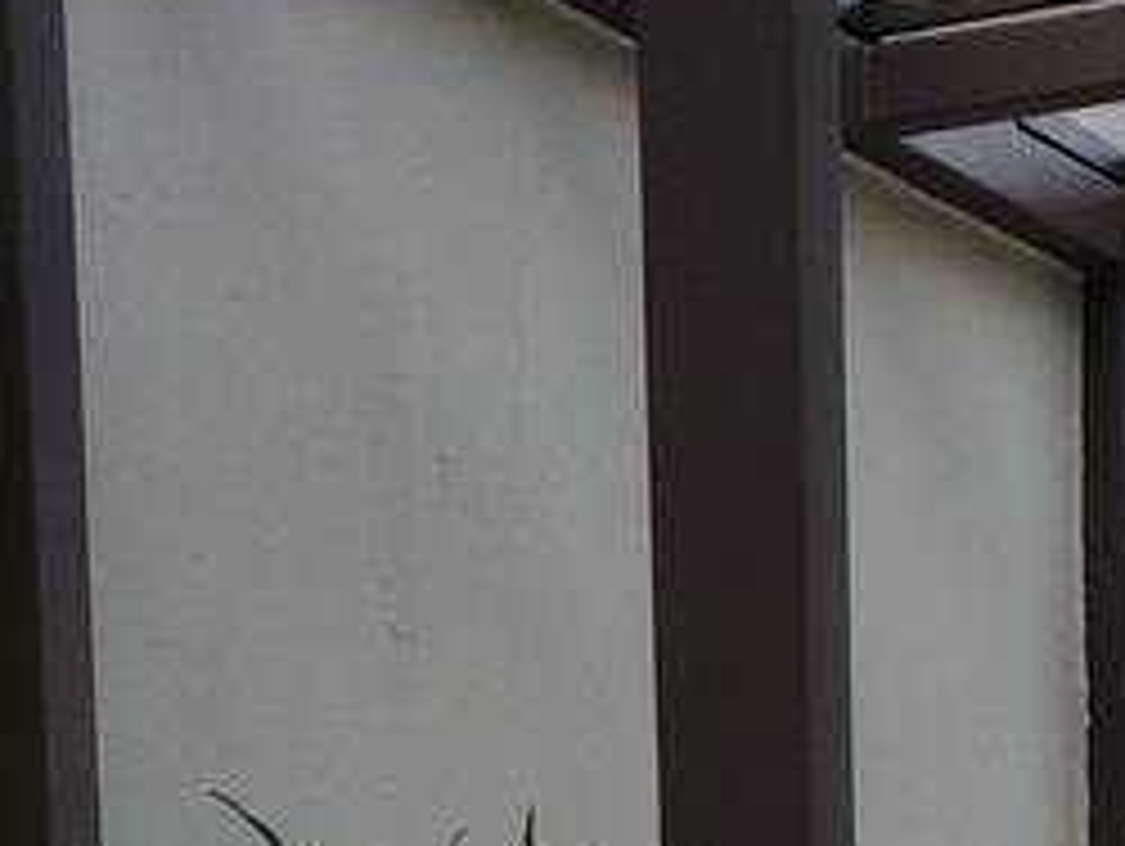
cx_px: 432
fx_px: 5433
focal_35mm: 167
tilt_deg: -5.4
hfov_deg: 11.8
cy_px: 2156
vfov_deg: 8.1
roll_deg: +2.4
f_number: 2.2
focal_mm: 4.15
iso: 50
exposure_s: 1/120
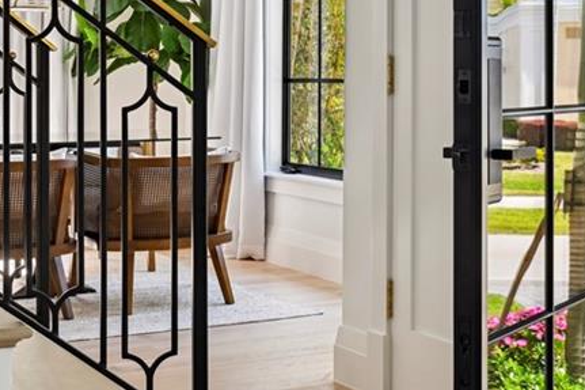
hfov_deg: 26.6
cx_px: 356
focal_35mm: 76
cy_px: 92
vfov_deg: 17.8
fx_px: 1234
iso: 400
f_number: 9
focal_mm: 32
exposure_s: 1/80
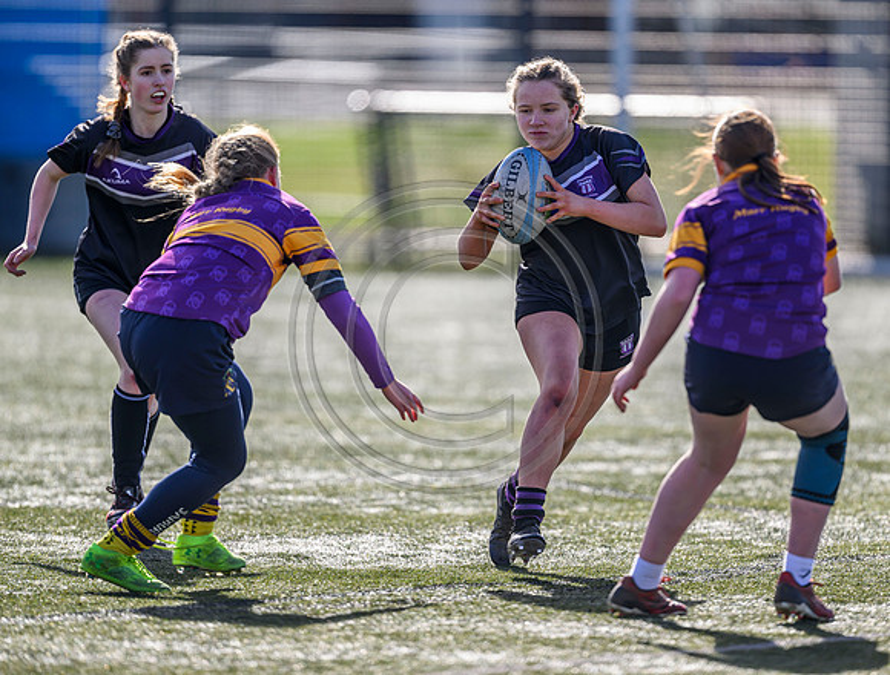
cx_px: 527
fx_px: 11703
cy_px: 324
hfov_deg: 4.4
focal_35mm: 453
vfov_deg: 3.3
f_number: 3.2
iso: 200
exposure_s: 1/1250
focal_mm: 400
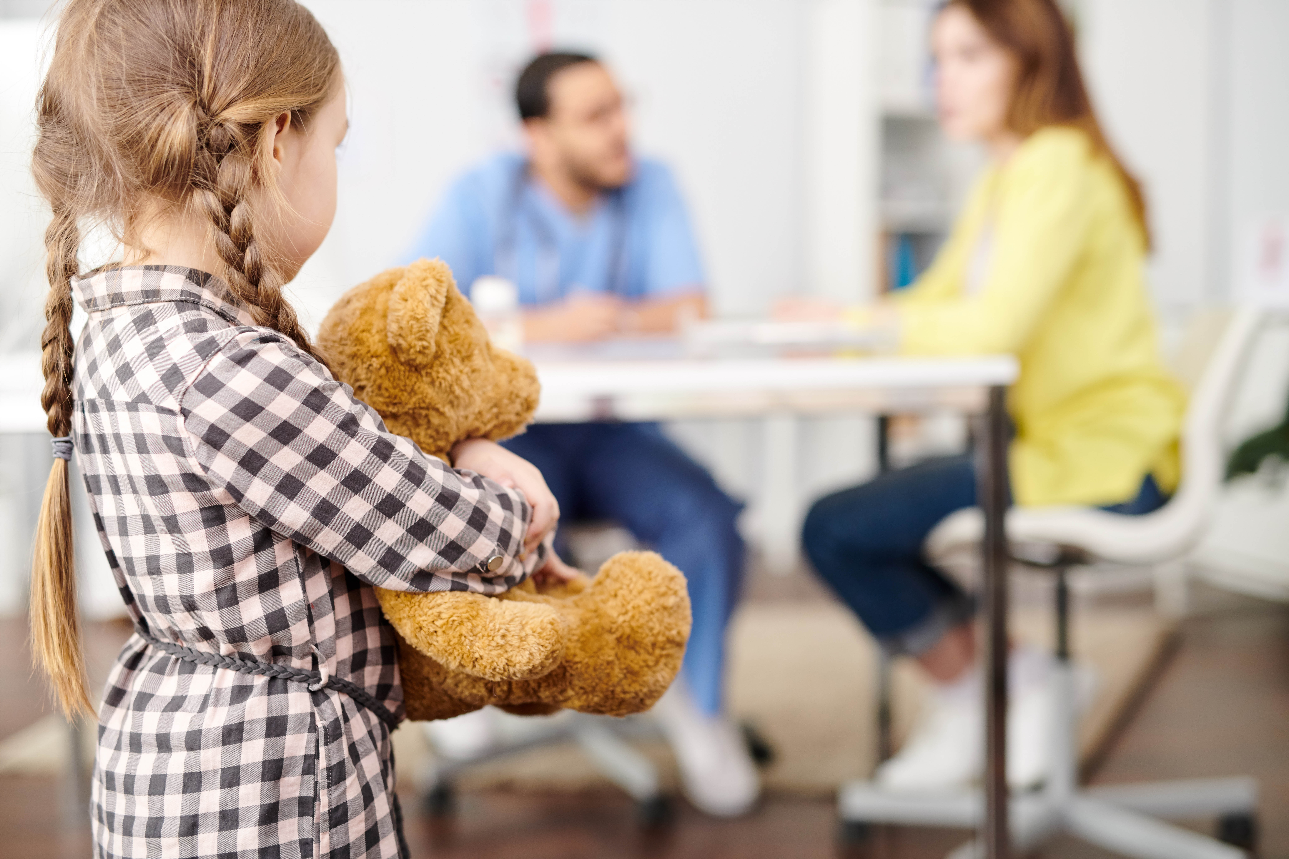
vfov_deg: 27.0
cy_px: 430
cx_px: 644
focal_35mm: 50
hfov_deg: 39.6
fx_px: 1790
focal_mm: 50
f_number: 2.2
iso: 800
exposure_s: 1/160
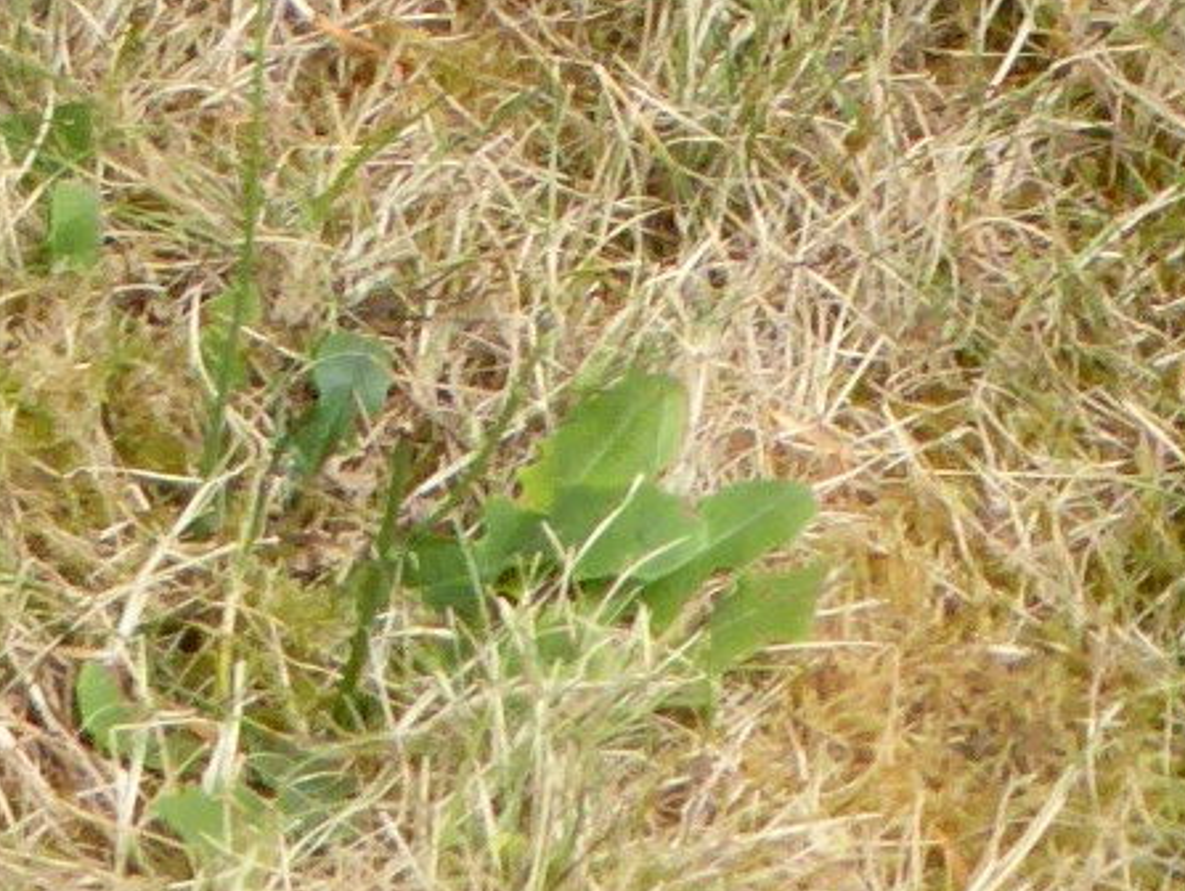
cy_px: -2283
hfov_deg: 4.4
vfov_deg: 3.2
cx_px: -392
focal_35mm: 452
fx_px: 15486
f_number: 5
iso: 200
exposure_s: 1/250
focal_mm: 13.3
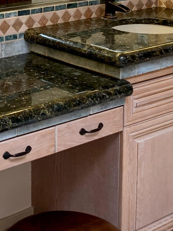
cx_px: -2
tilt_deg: -10.3
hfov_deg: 16.6
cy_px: 5
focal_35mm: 87
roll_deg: +0.0
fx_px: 580
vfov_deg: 21.8
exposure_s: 1/120
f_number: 1.8
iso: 50
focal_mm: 4.25
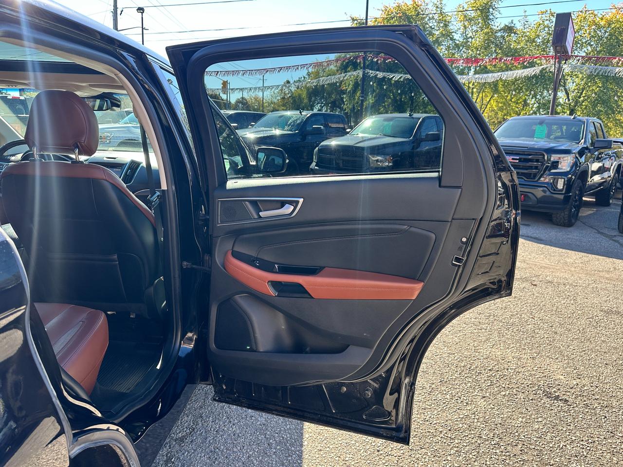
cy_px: 234
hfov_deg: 71.6
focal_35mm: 24
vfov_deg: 56.8
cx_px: 312
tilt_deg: -13.4
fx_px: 432
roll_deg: -2.7
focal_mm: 6.86
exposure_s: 1/574
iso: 80
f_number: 1.78
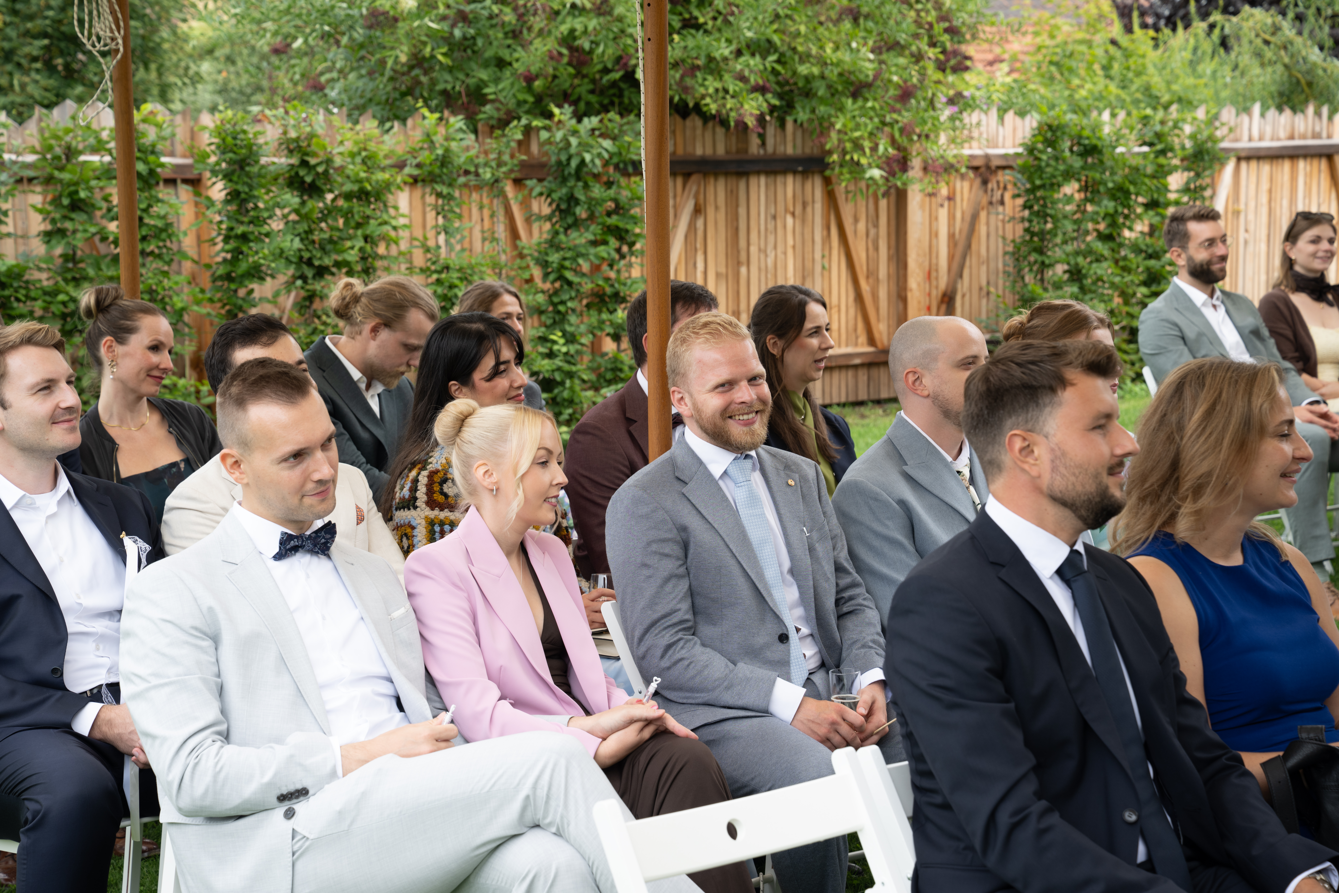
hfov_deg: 28.8
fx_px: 2603
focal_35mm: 70
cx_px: 670
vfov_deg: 19.5
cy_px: 446
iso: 160
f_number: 6.3
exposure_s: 1/125
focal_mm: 70
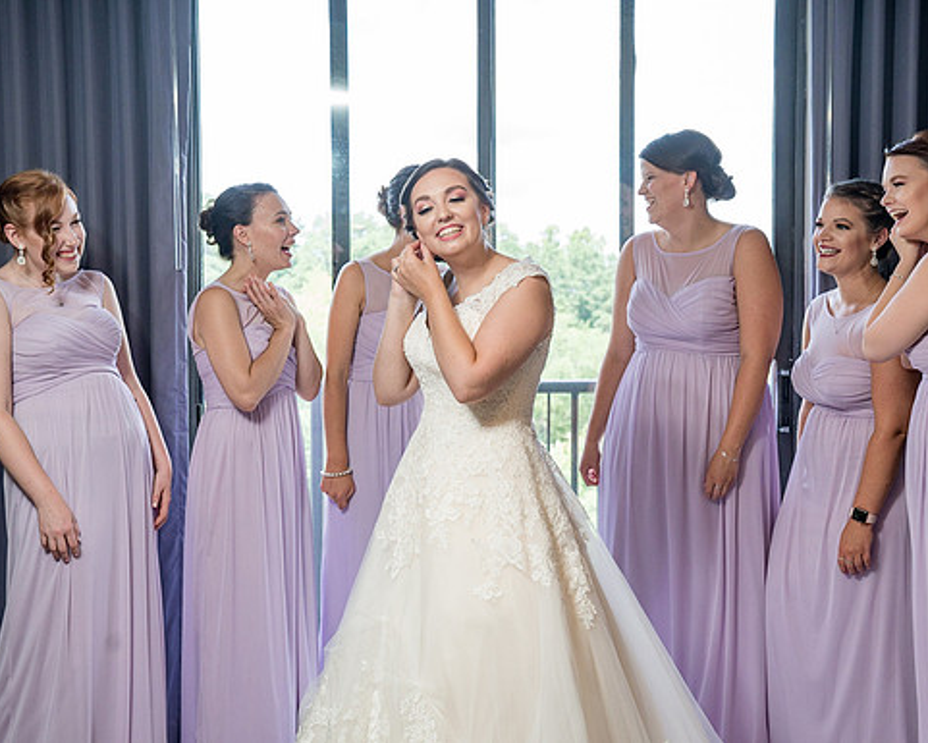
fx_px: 1456
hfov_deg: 35.3
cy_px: 372
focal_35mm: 53
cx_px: 517
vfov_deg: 28.6
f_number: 5.6
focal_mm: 46
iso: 1000
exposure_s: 1/200
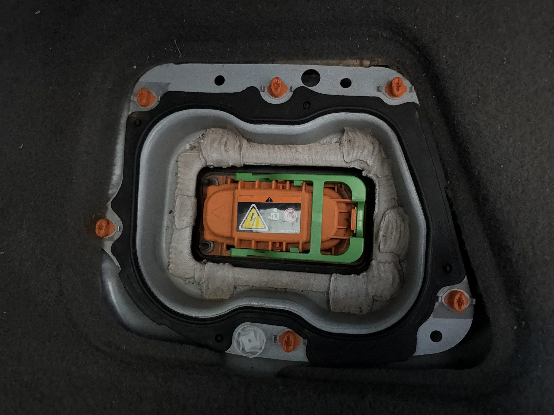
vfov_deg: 56.8
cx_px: 277
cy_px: 208
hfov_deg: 71.6
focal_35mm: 24
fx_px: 384
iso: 1600
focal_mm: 6.76
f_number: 1.78
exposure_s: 1/30
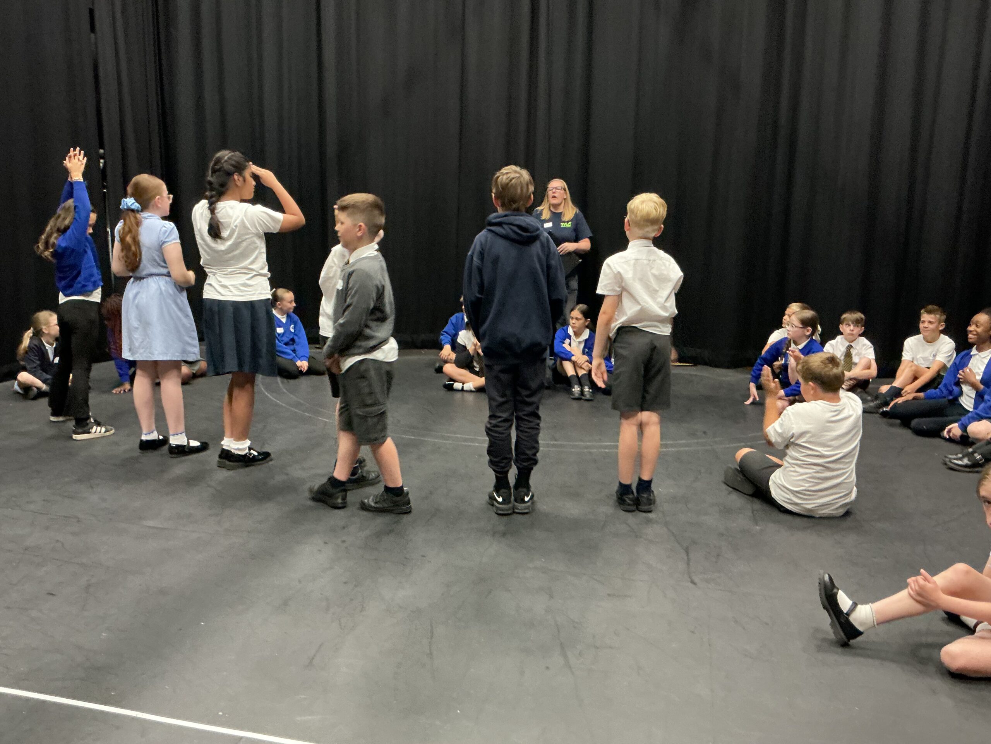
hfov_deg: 61.7
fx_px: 830
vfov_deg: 48.2
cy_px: 372
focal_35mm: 29
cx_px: 496
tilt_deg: -12.4
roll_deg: -0.5
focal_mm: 3
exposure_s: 1/30
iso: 400
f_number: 1.8
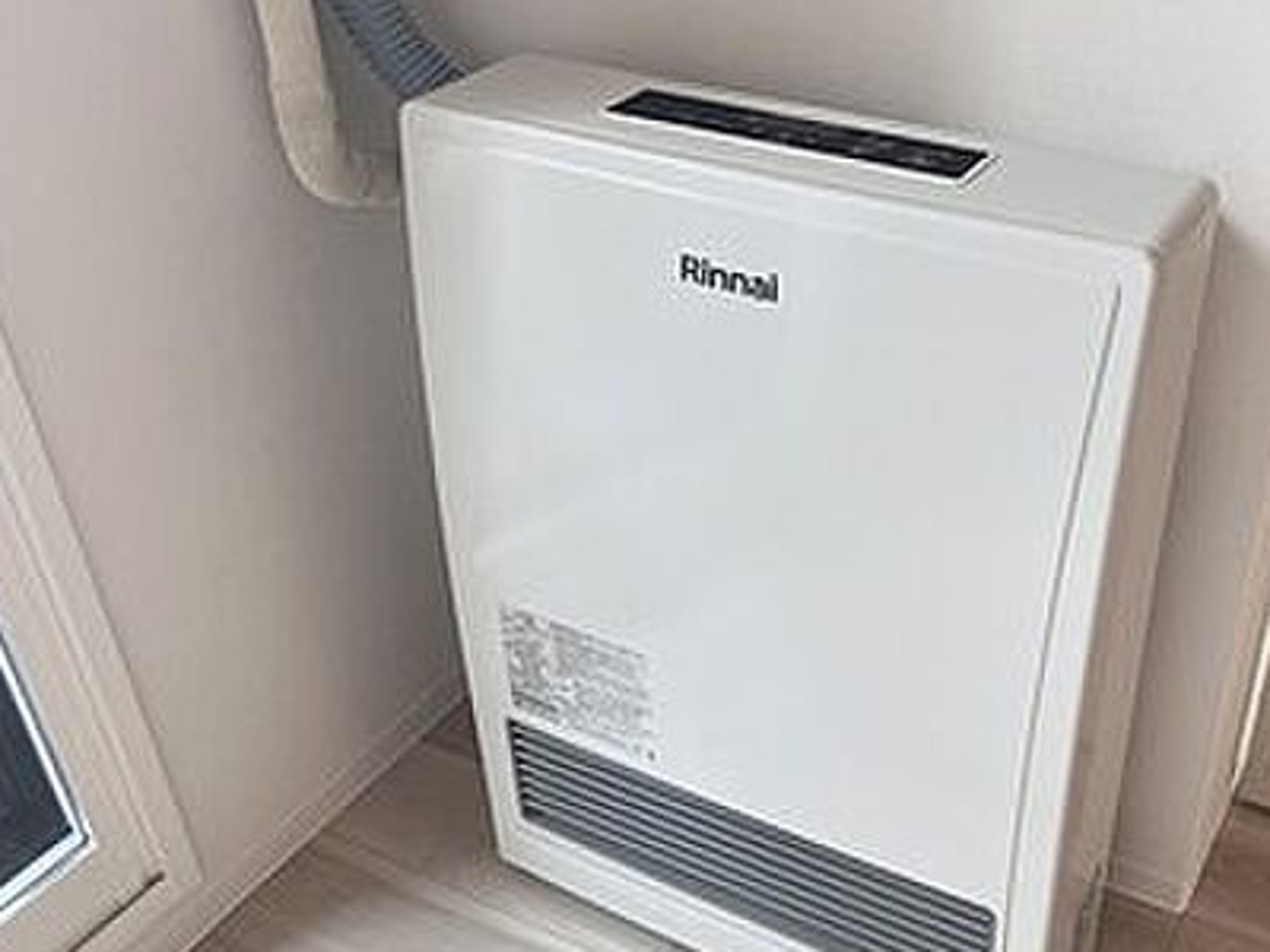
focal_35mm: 39
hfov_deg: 47.3
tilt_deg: -35.3
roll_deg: -1.9
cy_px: 530
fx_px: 1431
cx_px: 816
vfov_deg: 36.8
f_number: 1.6
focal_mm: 5.1
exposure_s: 1/100
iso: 125
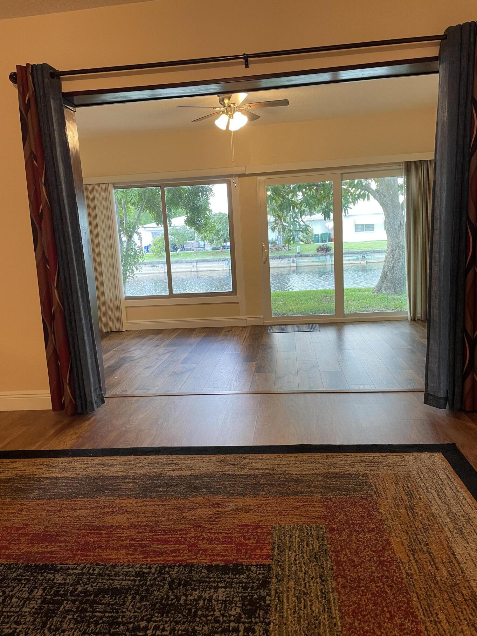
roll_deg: +3.6
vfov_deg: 67.3
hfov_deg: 53.1
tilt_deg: -9.1
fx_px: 478
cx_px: 238
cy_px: 318
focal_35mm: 26
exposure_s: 1/60
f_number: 1.6
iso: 125
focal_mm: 4.2
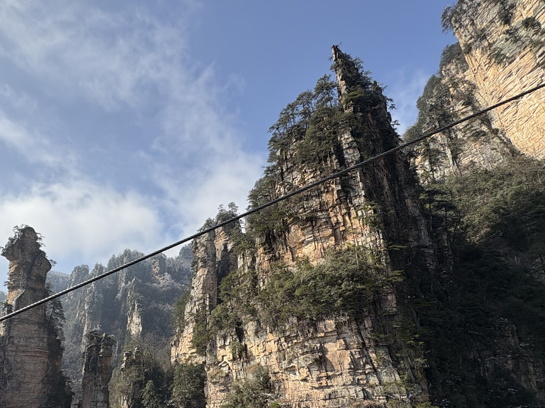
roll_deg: +1.6
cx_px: 200
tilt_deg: +14.2
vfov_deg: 61.3
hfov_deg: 77.4
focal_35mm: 21
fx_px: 331
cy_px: 285
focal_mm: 2.22
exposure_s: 1/1637
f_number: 2.2
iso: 50
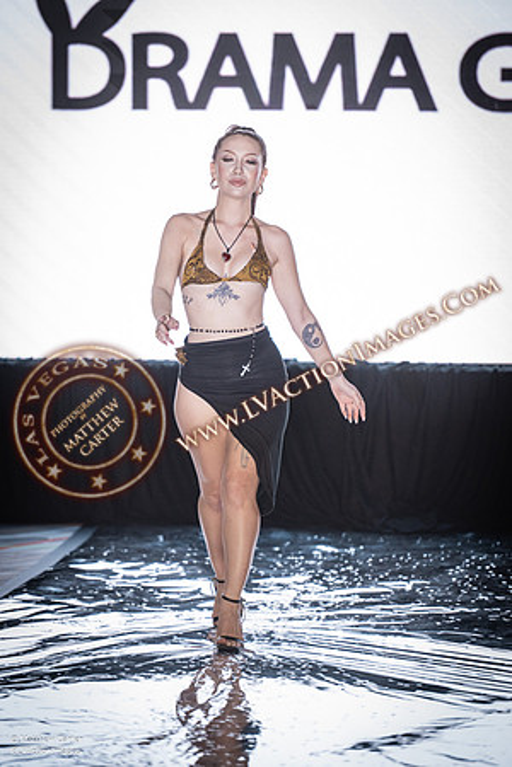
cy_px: 384
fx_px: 4266
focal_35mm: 200
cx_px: 256
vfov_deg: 10.3
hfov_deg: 6.9
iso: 1250
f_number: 2.8
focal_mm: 200
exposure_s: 1/250
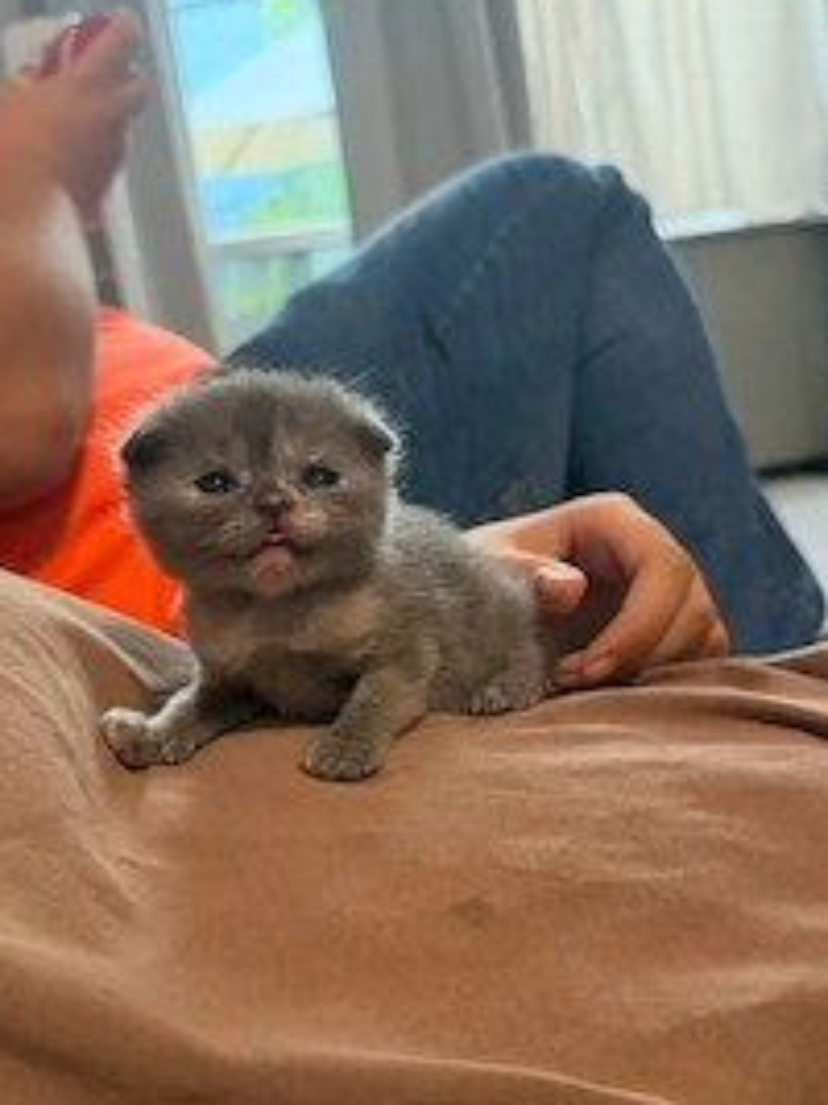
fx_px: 1149
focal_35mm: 36
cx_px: 381
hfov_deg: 39.6
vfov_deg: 51.2
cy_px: 641
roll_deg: +8.4
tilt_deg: -14.4
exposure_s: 1/48
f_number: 1.78
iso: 500
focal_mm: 6.76
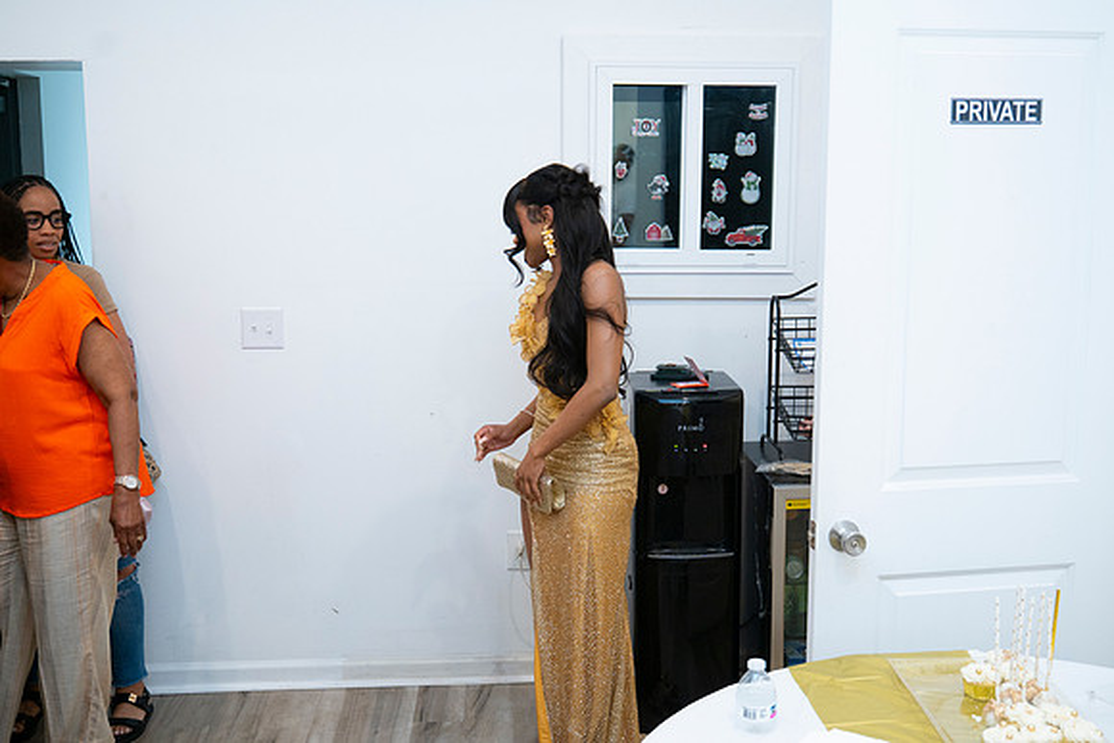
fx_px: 1300
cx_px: 557
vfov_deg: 31.9
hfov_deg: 46.4
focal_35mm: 42
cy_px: 372
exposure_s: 1/125
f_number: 4.8
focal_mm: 41
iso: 800
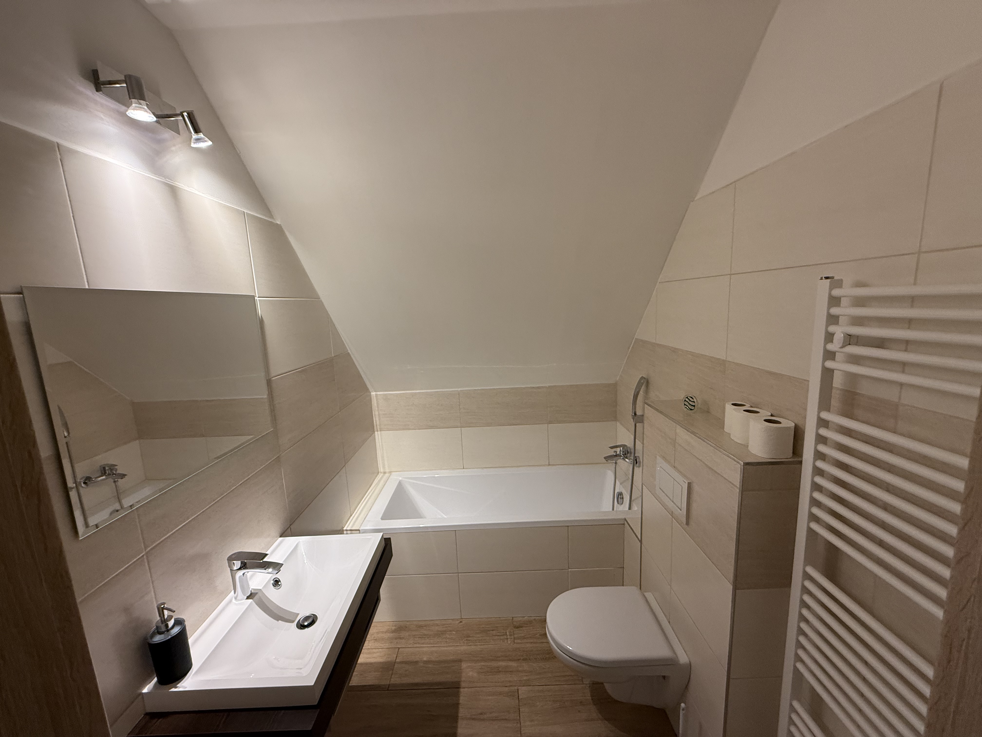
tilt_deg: -9.7
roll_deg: +2.2
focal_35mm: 14
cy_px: 368
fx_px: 397
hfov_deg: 102.1
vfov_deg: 85.7
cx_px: 491
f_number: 2.2
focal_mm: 2.22
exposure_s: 1/99
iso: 250
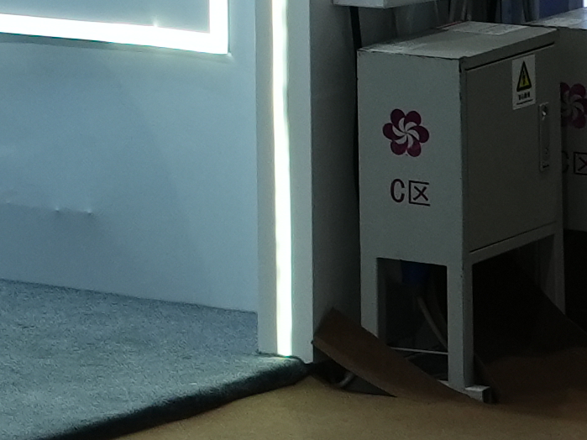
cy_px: -828
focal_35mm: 298
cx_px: -1160
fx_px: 5052
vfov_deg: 4.8
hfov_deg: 6.1
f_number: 5.6
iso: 640
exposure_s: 1/100
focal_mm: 31.7
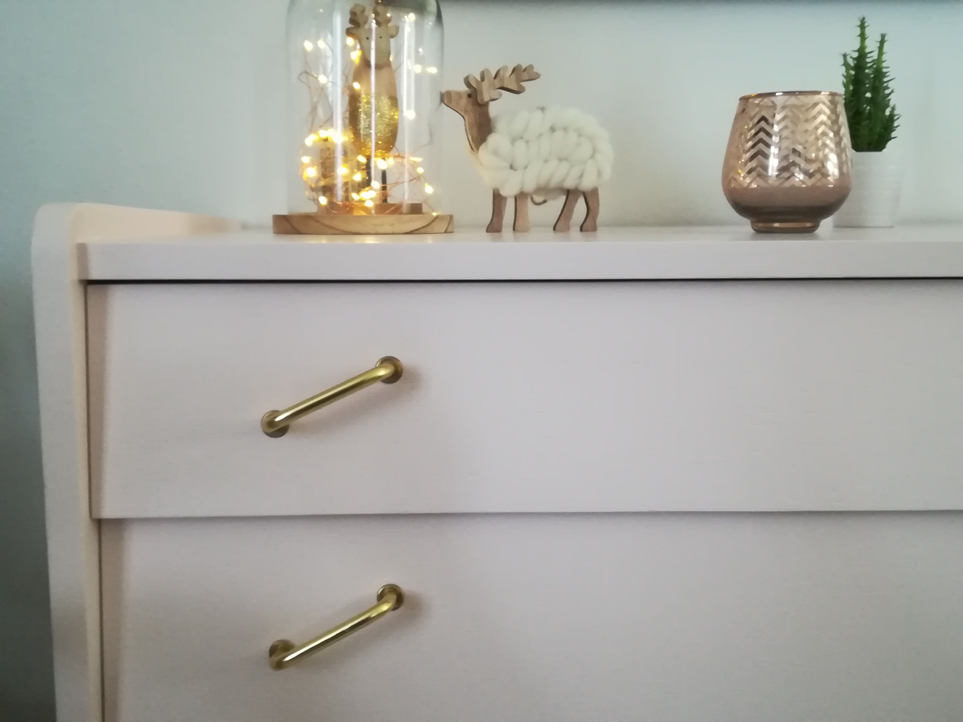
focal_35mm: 36
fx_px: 1002
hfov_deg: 51.4
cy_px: 361
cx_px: 482
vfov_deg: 39.7
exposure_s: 1/25
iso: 500
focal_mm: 3.83
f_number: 2.2
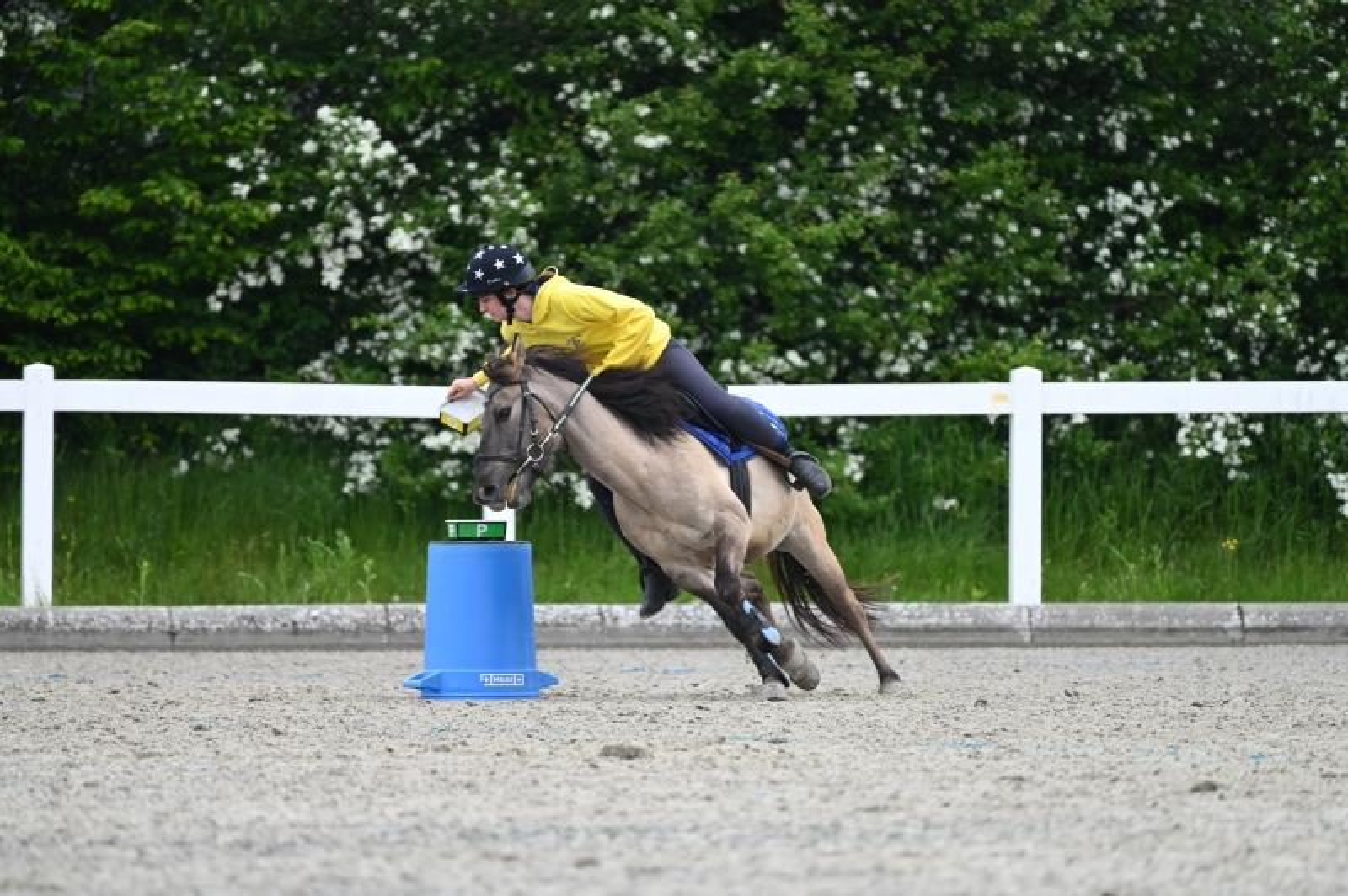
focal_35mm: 400
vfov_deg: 3.4
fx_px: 14965
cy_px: 448
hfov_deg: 5.2
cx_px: 674
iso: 1100
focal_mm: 400
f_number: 5.6
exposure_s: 1/1250
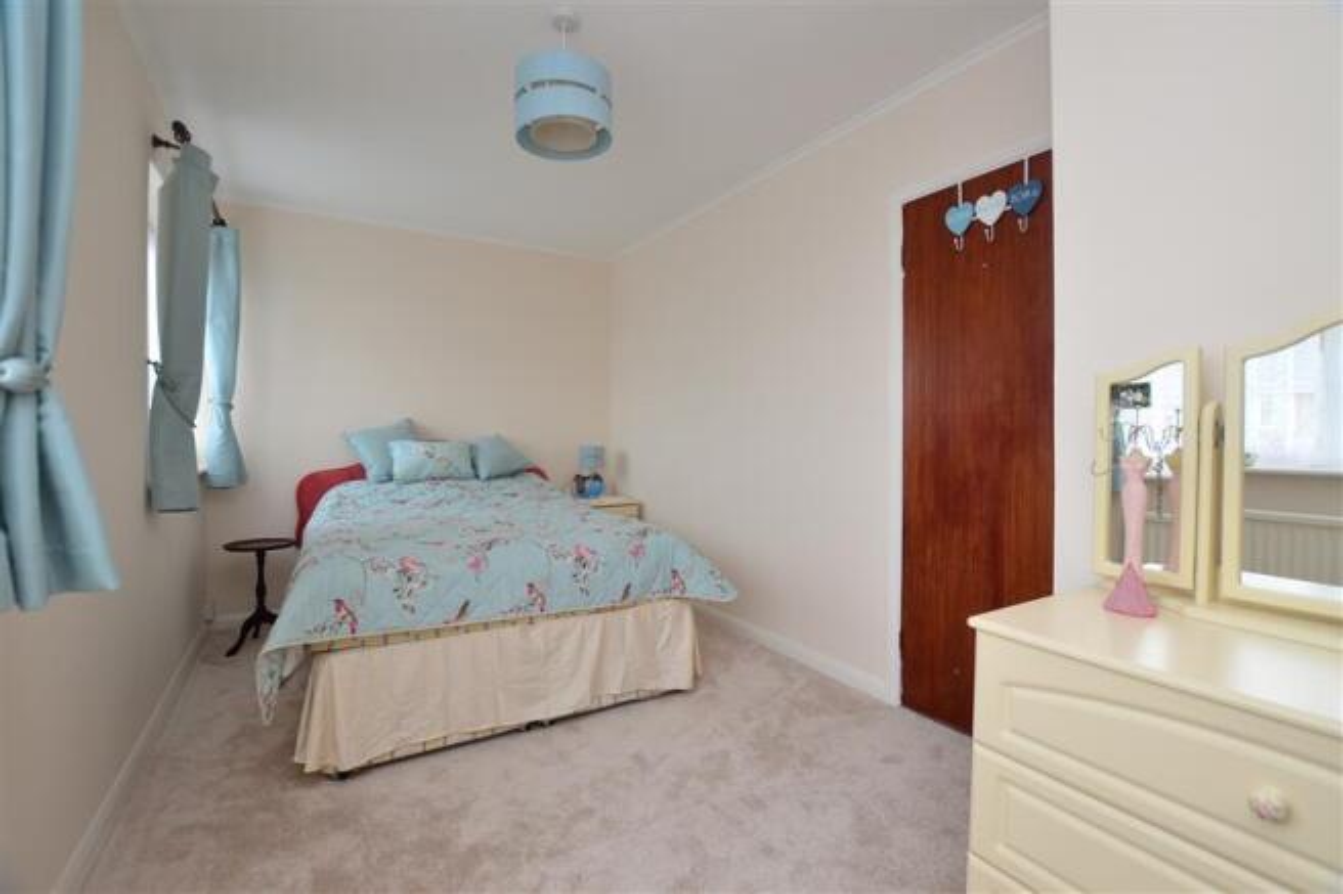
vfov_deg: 77.3
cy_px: 447
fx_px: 559
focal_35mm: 15
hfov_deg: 100.4
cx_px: 672
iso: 200
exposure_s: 1/40
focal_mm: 10
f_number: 5
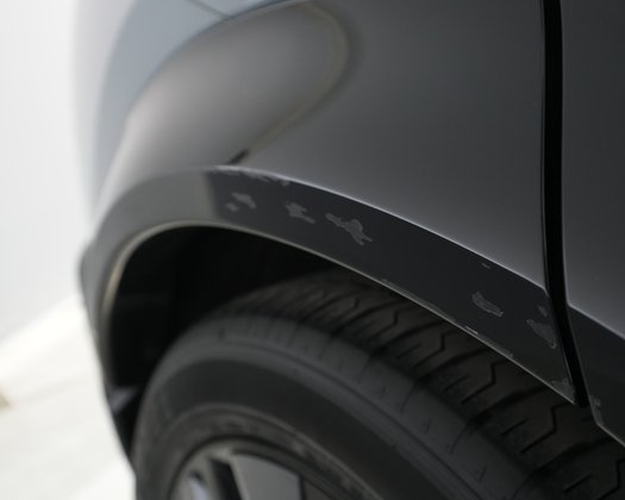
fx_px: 592
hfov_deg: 55.7
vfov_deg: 45.8
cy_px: 249
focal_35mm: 32
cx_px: 305
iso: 3200
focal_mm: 28
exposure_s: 1/100
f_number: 4.5
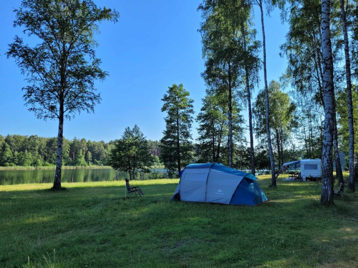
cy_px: 134
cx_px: 179
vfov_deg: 53.1
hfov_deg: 67.3
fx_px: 269
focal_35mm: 26
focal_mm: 5.4
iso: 40
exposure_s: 1/1123
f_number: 1.8
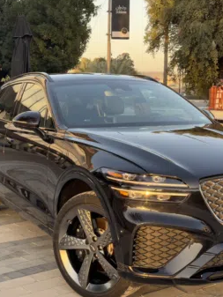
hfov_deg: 25.6
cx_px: 92
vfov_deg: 33.8
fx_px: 489
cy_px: 142
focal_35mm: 57
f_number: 1.78
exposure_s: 1/237
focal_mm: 6.76
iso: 64
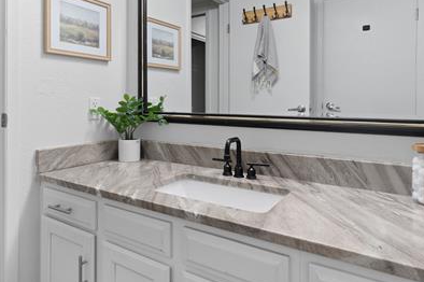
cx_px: 169
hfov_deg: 67.1
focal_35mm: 27
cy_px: 103
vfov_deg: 47.6
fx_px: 316
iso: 160
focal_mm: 16.5
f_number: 8
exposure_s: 1/2
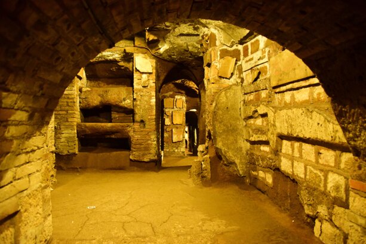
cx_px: 183
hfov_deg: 73.7
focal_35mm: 24
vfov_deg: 53.2
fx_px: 244
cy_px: 122
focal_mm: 24
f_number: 4
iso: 12800
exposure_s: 1/10
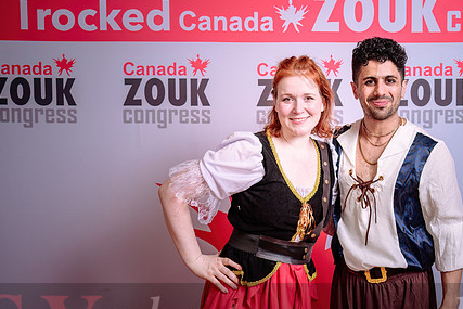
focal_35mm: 49
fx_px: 630
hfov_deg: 39.9
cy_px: 165
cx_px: 308
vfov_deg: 27.5
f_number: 5
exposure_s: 1/160
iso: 100
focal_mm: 34.5
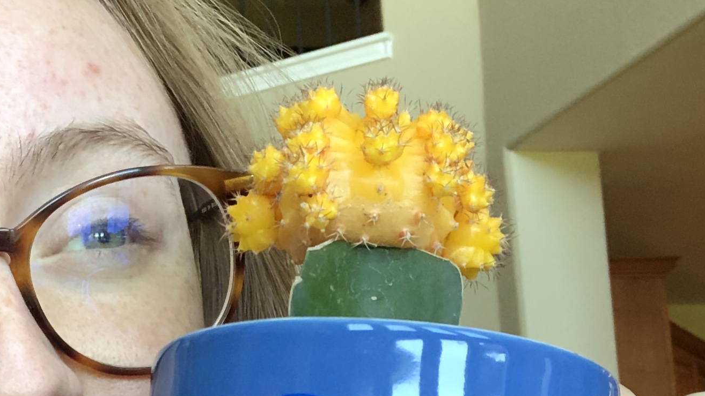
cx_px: 127
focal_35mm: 82
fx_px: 1533
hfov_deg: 25.4
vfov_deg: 14.3
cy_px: 458
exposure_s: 1/60
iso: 100
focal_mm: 2.87
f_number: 2.2
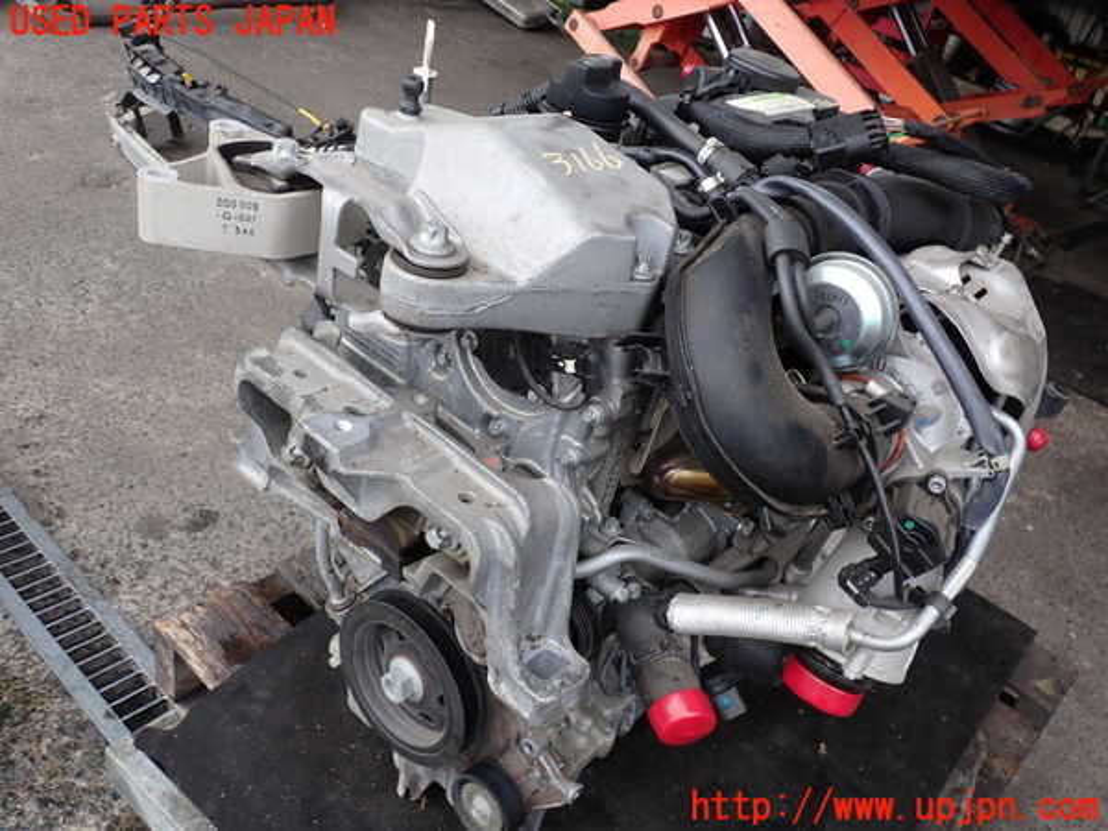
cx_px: 554
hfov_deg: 60.0
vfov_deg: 46.8
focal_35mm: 30
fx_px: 960
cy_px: 416
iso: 100
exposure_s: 1/125
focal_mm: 5.4
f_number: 3.2
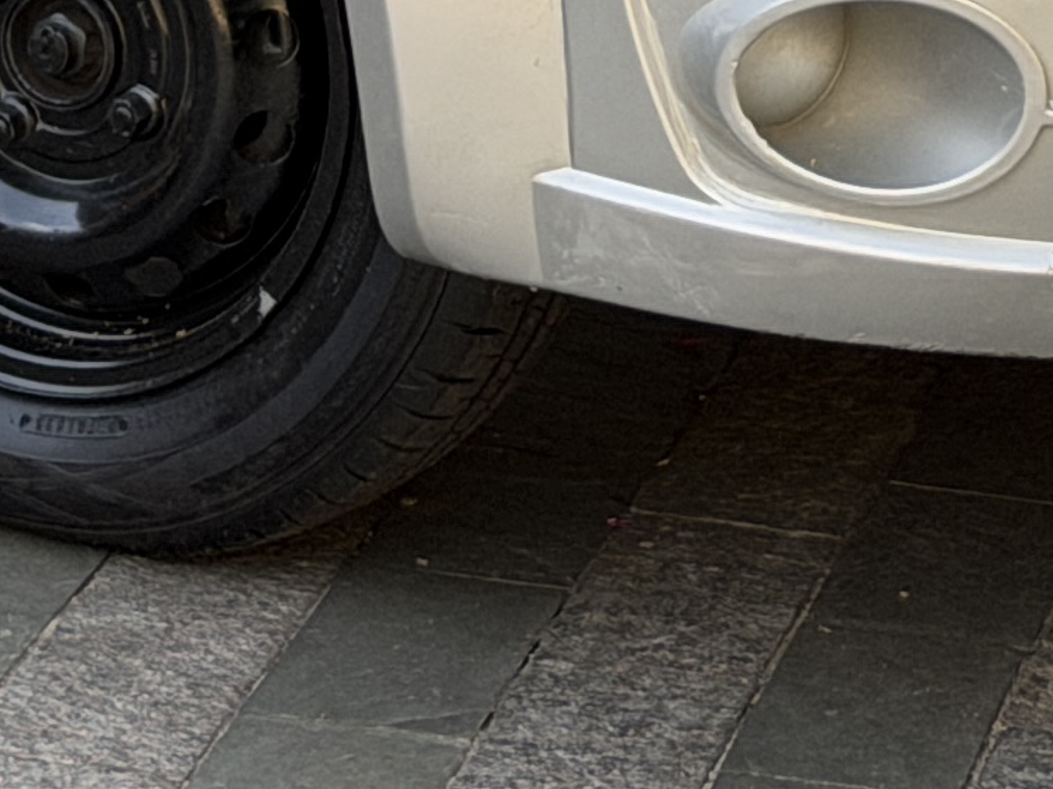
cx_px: 606
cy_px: -972
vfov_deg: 5.6
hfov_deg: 7.6
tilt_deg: -2.1
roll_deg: +0.2
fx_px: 7877
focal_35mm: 259
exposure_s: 1/601
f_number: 1.78
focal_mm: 6.76
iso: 80
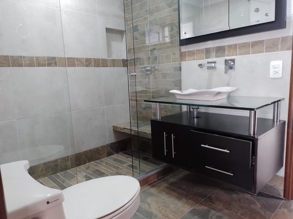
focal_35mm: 35
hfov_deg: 52.6
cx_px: 146
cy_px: 110
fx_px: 296
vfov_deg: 40.7
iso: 336
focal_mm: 3.94
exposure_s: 1/33.3
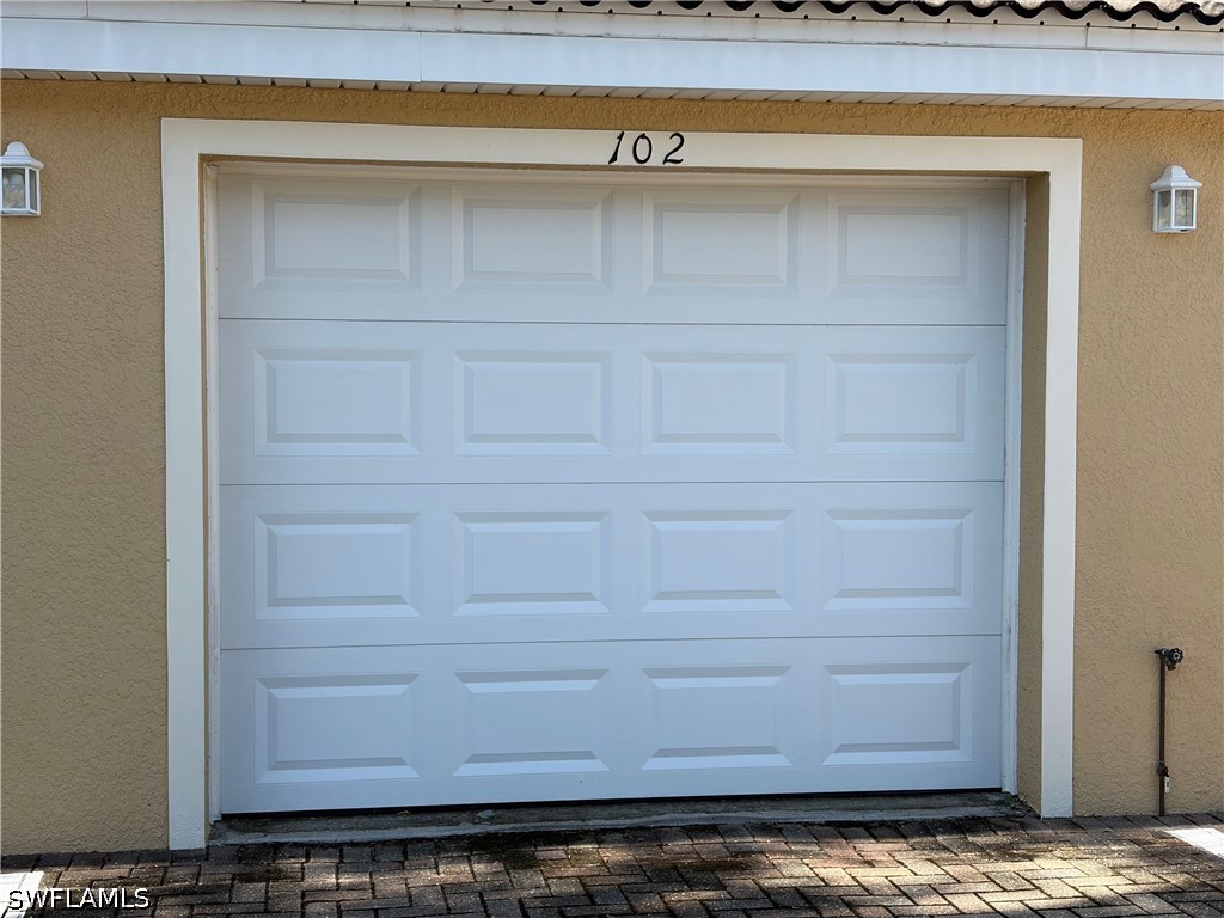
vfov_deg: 28.0
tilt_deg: -2.4
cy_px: 459
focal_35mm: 52
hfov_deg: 36.8
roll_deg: +0.3
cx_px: 612
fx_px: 1839
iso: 32
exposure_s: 1/1048
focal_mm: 5.96
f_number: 1.6
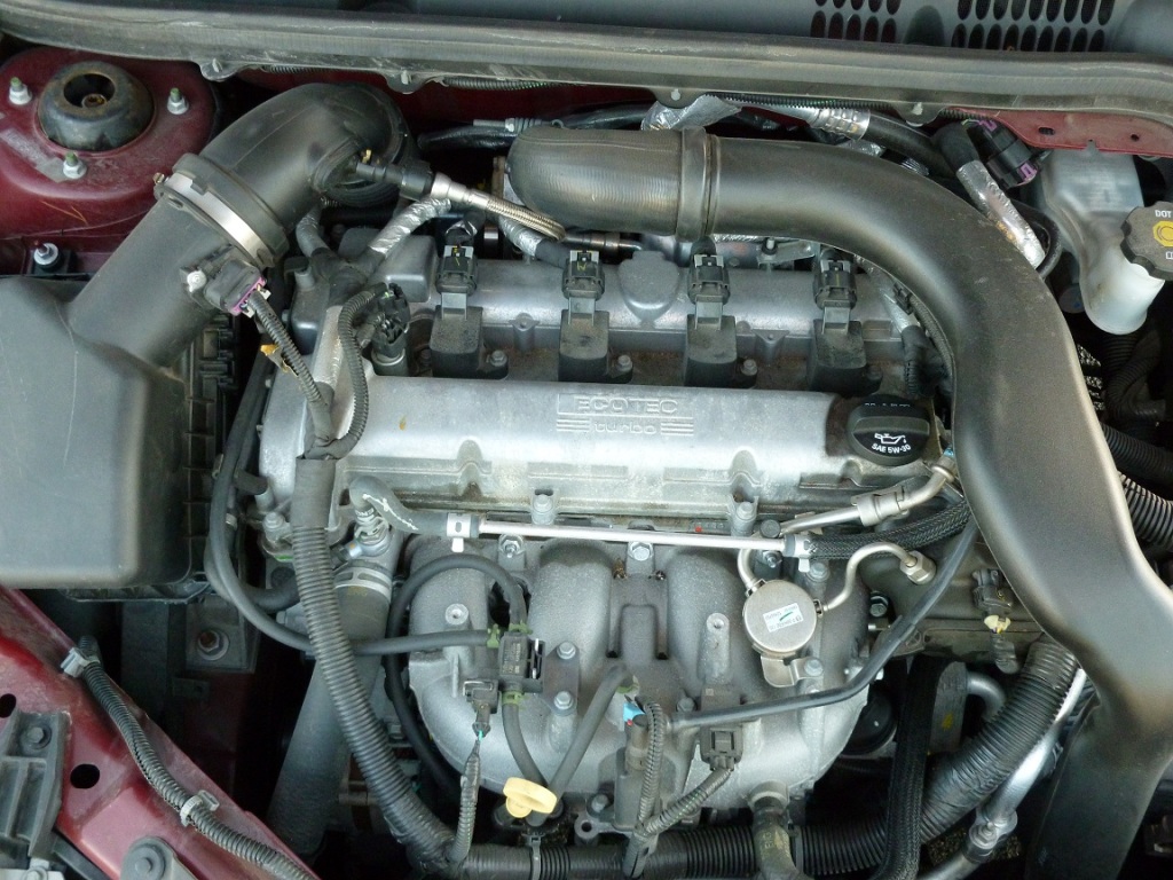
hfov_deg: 54.0
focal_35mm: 34
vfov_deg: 41.8
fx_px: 1152
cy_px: 440
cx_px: 586
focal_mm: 6.1
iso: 320
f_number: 3.6
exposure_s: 1/60
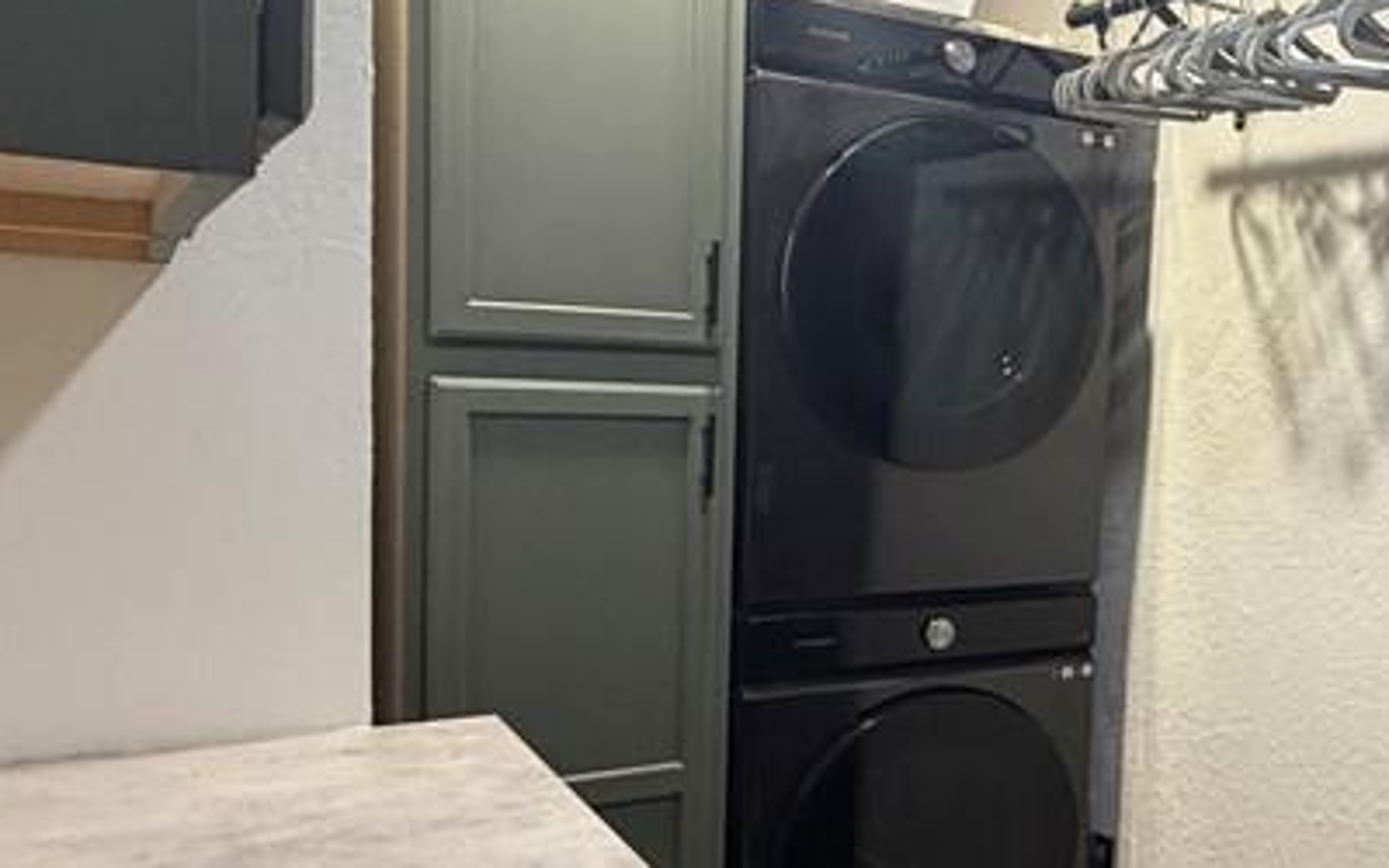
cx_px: 1188
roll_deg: -2.1
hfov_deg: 47.5
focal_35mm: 38
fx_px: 1438
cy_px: 486
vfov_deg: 33.5
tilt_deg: -4.4
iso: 320
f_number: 2.2
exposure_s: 1/60
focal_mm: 2.22
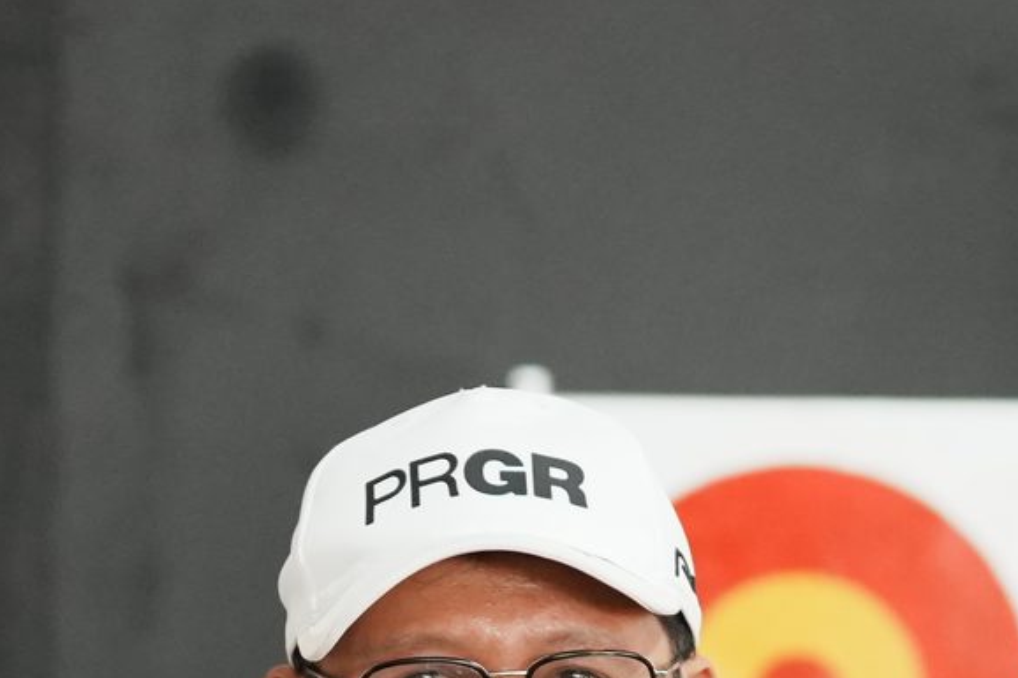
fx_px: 9866
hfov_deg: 5.9
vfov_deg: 3.9
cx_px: 1090
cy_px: 1345
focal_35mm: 349
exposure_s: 1/500
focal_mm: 70
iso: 1600
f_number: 2.8
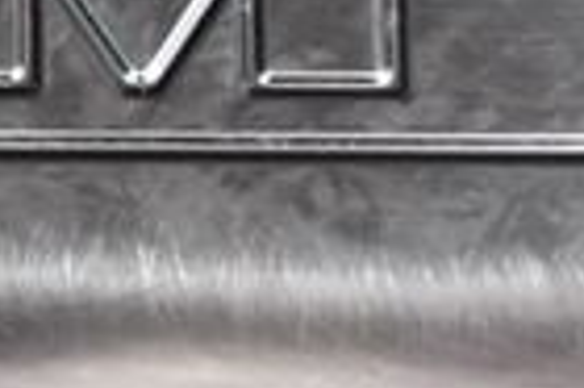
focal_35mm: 233
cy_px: 42
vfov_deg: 5.9
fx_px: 3775
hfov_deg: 8.6
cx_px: -313
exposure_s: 1/60
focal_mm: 34
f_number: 5
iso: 4500
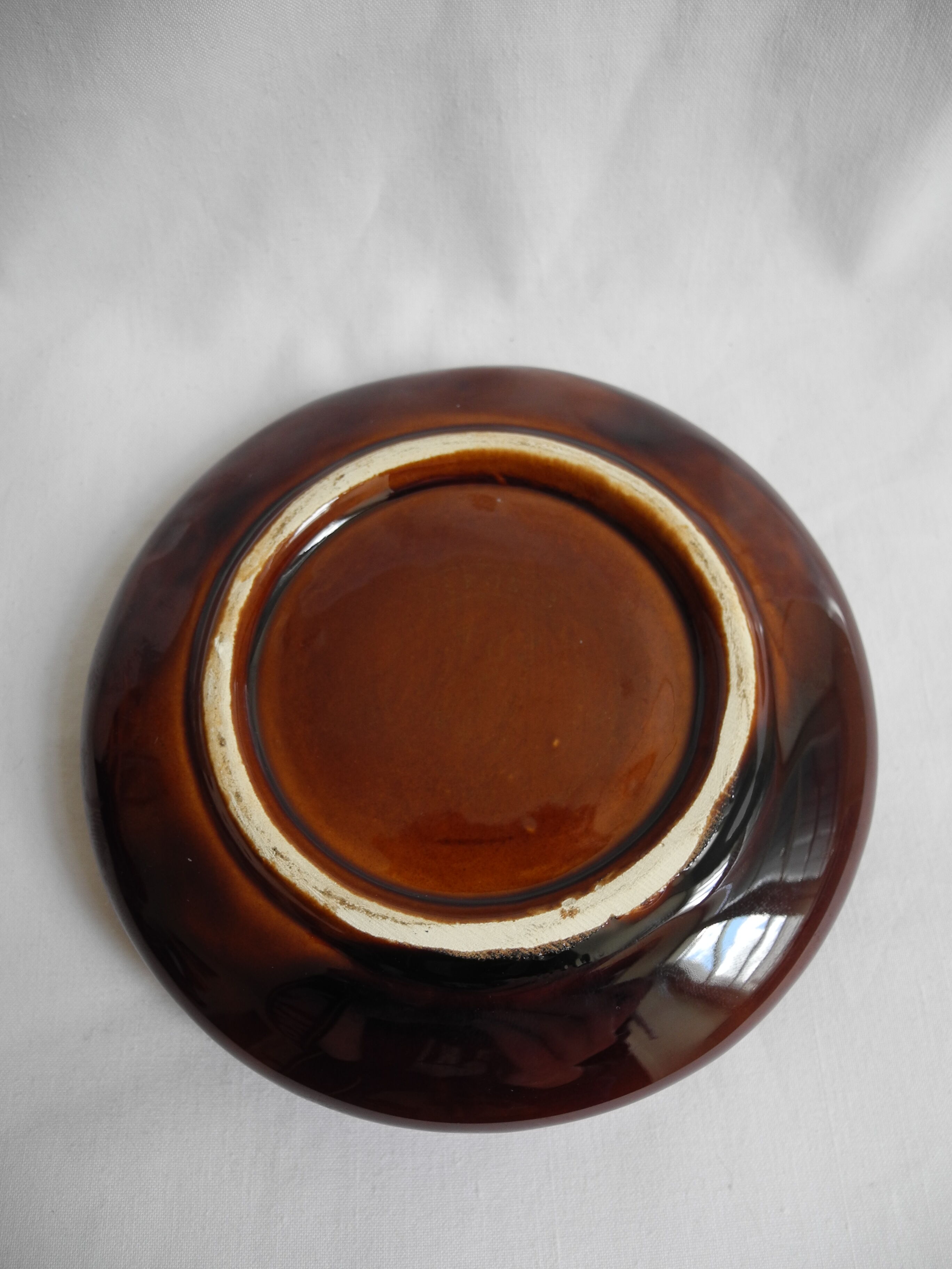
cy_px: 634
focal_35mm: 28
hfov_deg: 49.7
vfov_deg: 63.4
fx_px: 1027
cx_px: 476
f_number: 2.8
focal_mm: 6
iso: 100
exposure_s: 1/91.7
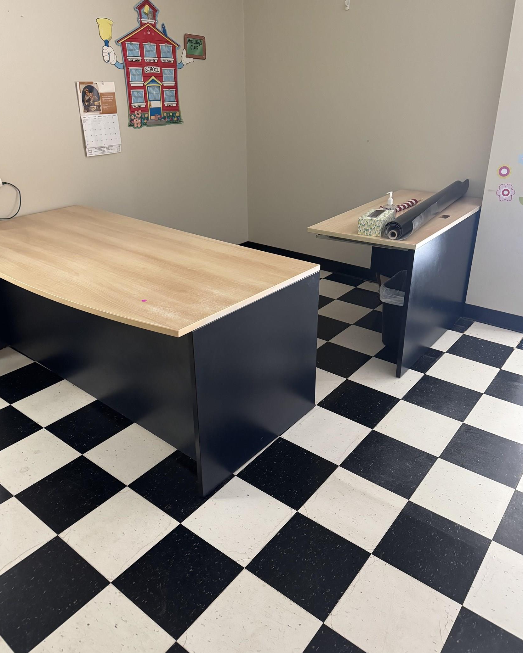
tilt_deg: -23.4
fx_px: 503
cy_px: 307
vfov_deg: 66.0
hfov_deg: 54.9
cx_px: 264
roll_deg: +0.5
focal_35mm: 26
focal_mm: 6.76
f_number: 1.78
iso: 640
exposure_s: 1/60
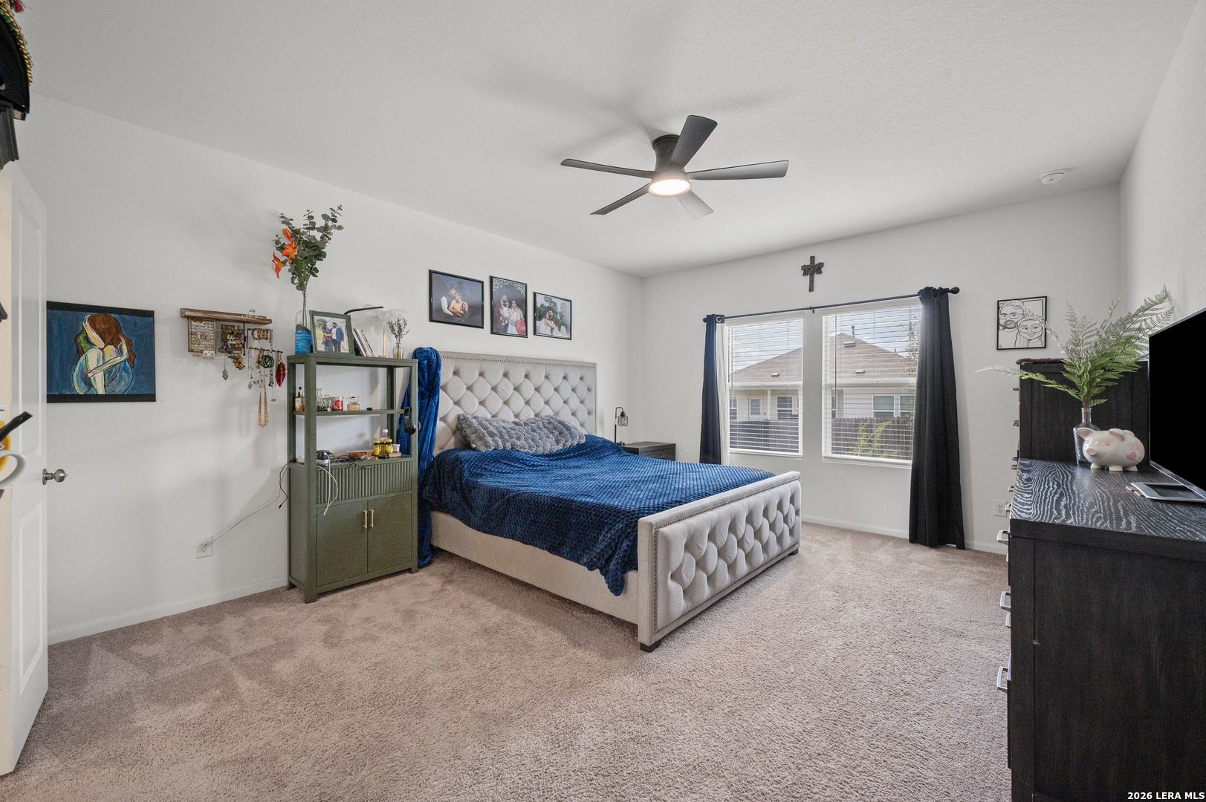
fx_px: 469
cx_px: 603
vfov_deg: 81.1
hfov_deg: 104.3
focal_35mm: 14
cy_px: 401
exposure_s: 1/10
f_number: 9
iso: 250
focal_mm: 14
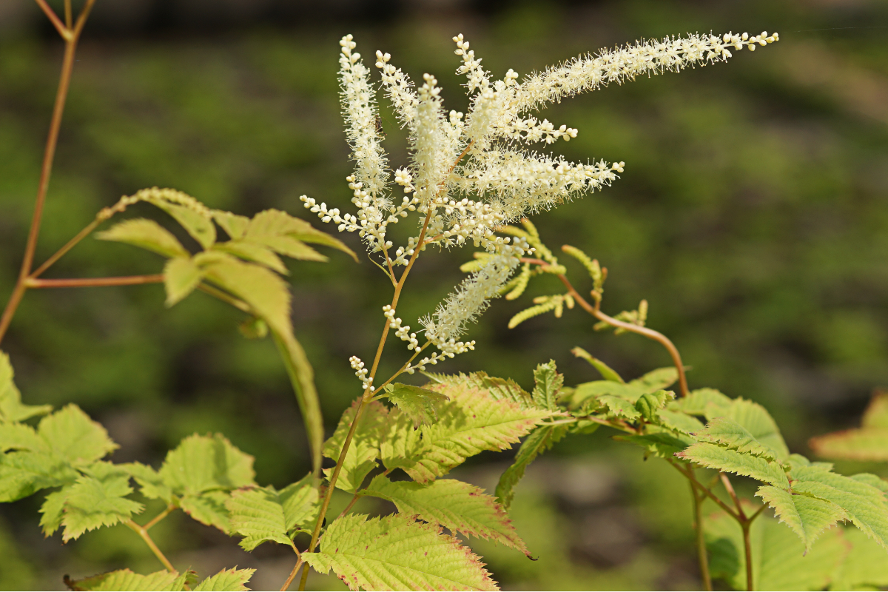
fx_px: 3700
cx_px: 444
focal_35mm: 150
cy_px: 296
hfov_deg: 13.7
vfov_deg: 9.1
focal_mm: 100
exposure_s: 1/250
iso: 100
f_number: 5.6
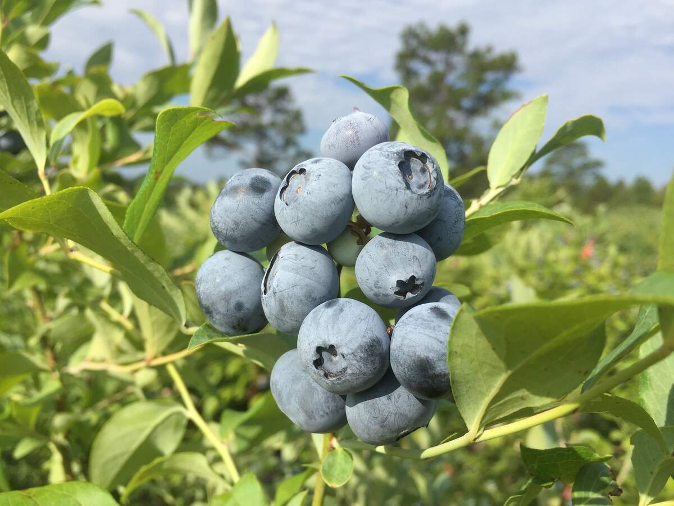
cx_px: 337
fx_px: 565
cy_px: 253
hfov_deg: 61.7
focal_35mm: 29
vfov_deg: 48.2
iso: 32
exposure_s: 1/1980
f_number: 2.2
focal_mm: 4.15
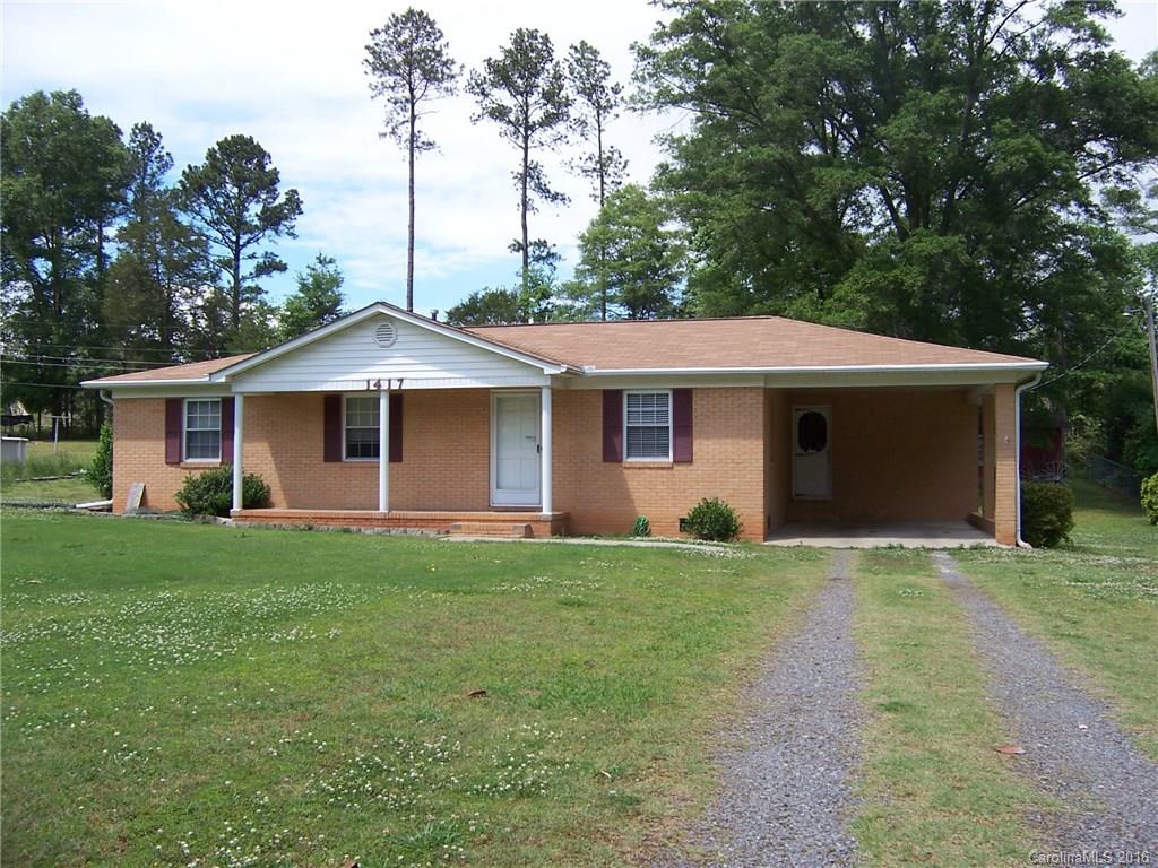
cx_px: 579
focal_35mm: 33
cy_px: 434
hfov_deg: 55.4
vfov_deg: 42.9
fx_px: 1104
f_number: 3.4
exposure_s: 1/750
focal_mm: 5.5
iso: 80
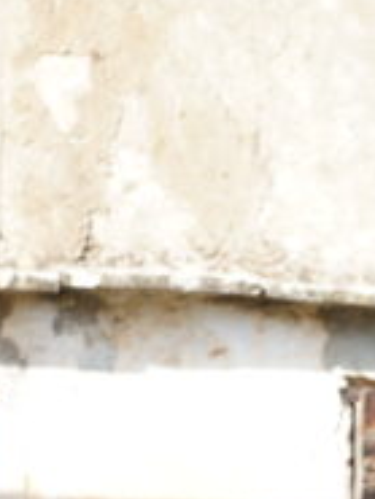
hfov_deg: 8.6
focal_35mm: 173
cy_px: 796
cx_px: 305
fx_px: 2496
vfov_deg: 10.9
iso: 100
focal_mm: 37
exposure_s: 1/80
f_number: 6.3
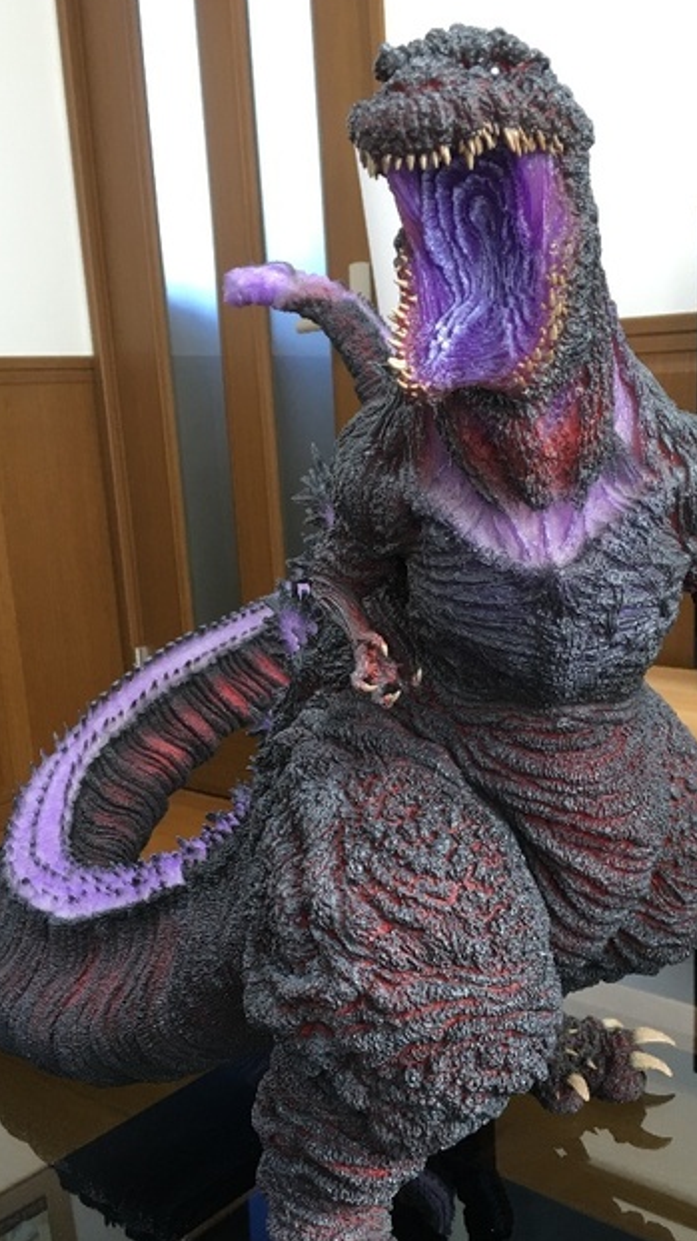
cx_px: 445
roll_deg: +1.8
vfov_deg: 52.6
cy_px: 716
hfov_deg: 31.0
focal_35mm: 38
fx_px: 1249
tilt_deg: -14.3
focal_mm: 4.15
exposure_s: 1/15
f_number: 2.2
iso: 25
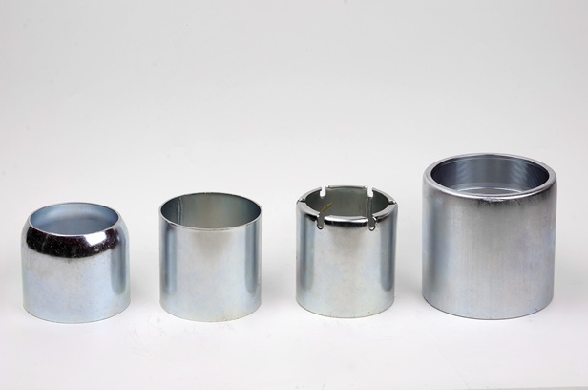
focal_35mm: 90
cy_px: 195
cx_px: 294
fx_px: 1467
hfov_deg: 22.7
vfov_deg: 15.1
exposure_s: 1/100
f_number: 16
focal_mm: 60
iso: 100
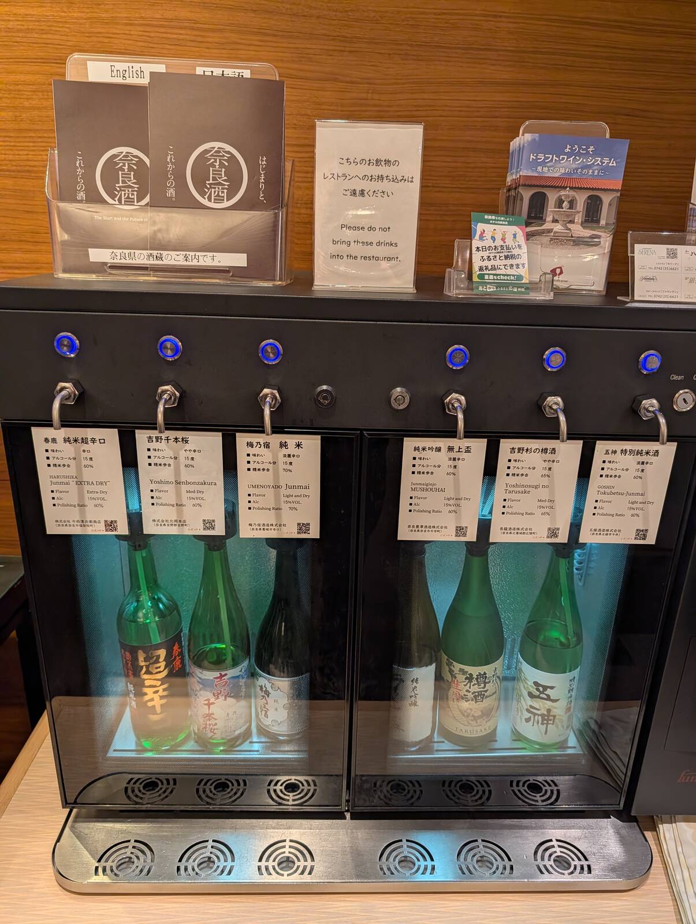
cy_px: 462
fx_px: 642
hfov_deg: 56.9
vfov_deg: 71.5
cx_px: 348
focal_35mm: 24
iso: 103
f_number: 1.68
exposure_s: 1/120
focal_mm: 6.9
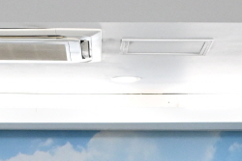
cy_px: 411
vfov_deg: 6.6
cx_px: 112
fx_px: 1312
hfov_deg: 10.5
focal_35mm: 195
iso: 2500
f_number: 5.6
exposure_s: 1/125
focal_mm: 32.5
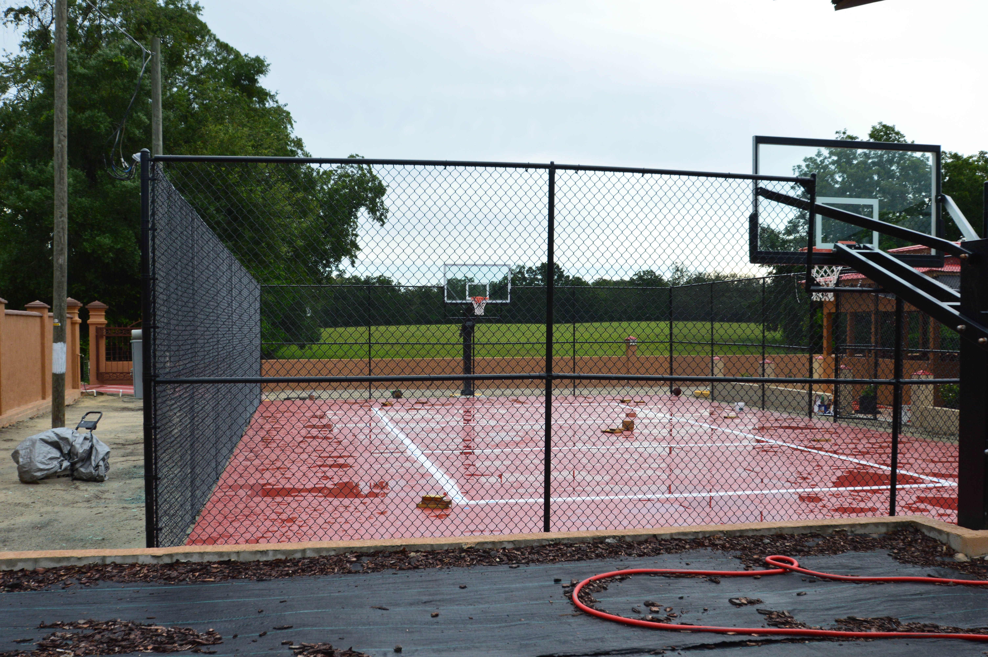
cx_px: 494
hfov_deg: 53.2
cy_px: 328
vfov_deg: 36.8
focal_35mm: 36
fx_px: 987
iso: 400
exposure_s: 1/160
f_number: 9
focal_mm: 24
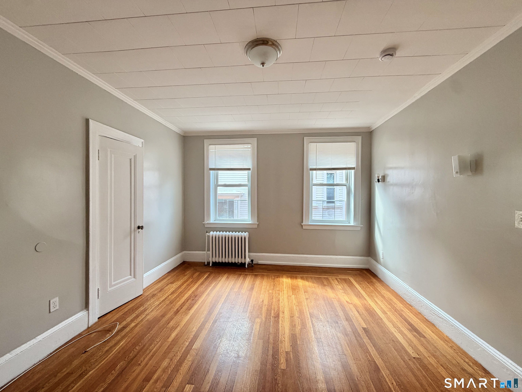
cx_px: 261
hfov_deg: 102.1
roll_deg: +0.0
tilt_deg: -1.0
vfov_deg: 85.7
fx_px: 211
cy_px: 196
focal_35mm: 14
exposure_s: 1/120
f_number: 2.2
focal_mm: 2.22
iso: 125
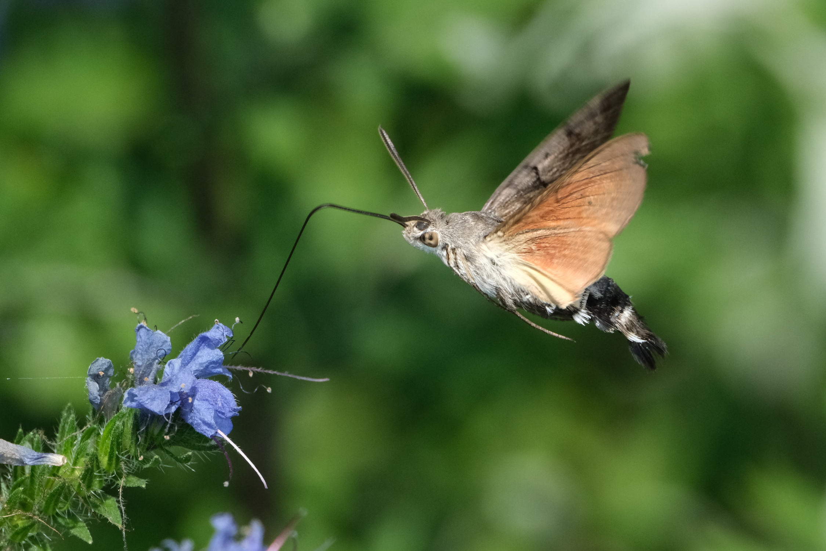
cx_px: 413
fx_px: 20648
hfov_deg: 2.3
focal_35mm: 900
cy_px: 276
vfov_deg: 1.5
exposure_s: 1/2000
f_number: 8
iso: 2000
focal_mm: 600
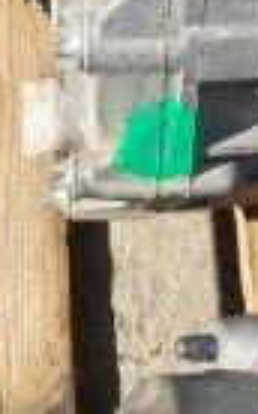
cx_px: 156
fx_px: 1387
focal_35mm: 123
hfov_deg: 10.6
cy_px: -474
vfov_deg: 13.8
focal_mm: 5.23
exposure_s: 1/1105
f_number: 1.8
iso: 40
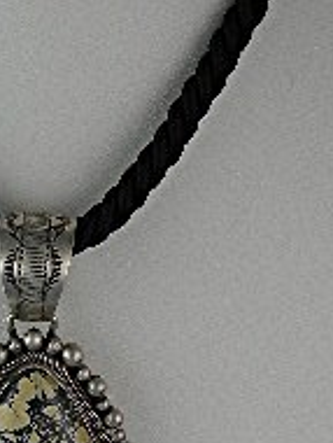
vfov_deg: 19.2
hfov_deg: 14.5
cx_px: 35
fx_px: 1293
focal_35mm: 101
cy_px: 368
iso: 160
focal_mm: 5.4
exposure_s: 1/68.8
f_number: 3.5
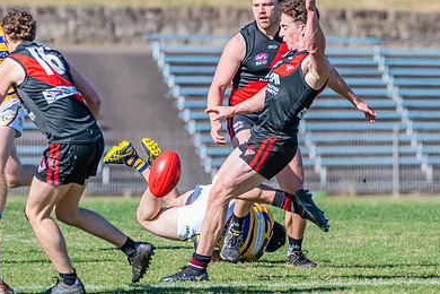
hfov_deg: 2.7
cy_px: 97
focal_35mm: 760
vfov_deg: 1.8
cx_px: 208
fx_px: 9288
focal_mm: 420
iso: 800
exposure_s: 1/1600
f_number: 8
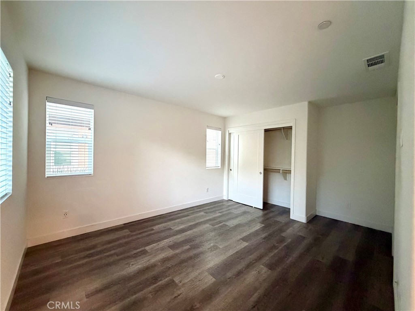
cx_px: 208
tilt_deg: -0.5
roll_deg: -0.6
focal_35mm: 14
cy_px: 156
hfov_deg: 102.1
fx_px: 168
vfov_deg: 85.7
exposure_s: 1/60
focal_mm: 2.22
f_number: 2.2
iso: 1000
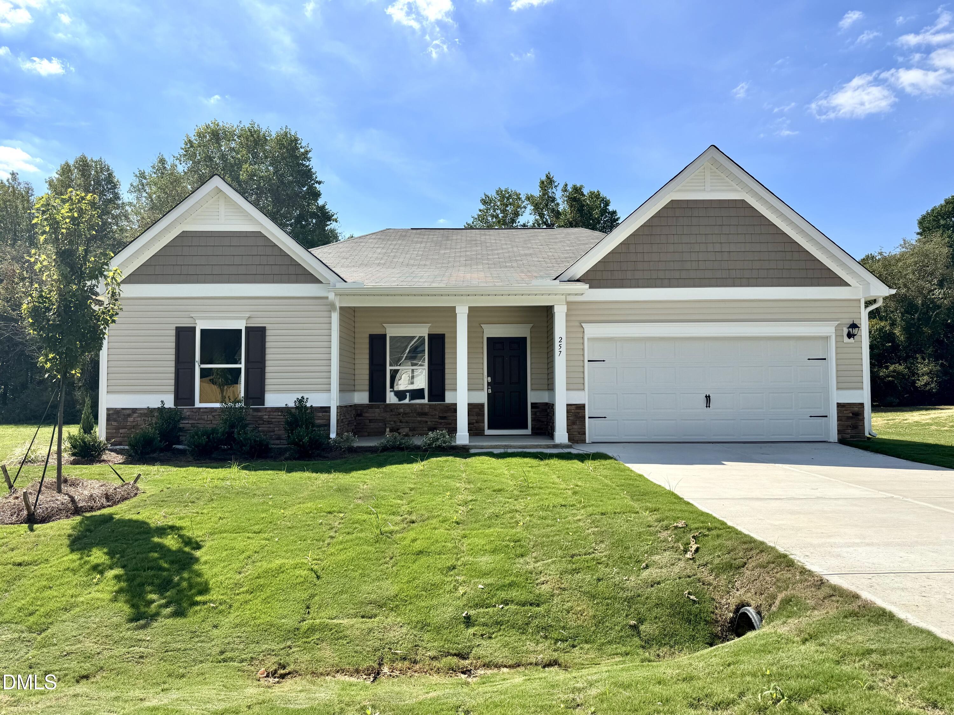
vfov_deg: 56.8
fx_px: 661
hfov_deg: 71.6
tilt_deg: +2.5
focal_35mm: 24
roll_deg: +0.3
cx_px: 477
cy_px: 358
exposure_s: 1/5348
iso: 80
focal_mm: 6.76
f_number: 1.78
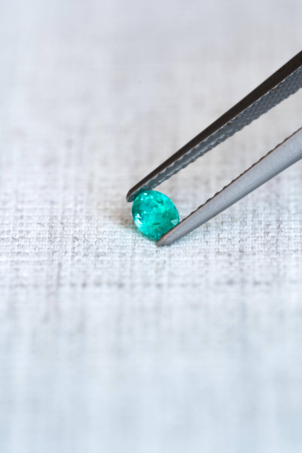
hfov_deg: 15.2
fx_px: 1132
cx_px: 151
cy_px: 226
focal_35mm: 90
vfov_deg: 22.6
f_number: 8
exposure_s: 1/8
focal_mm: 90
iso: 100
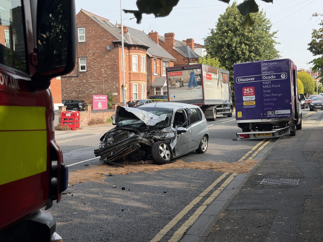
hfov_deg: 39.7
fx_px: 448
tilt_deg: -0.5
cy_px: 121
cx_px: 162
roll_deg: +2.0
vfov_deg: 30.3
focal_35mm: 48
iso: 64
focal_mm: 6.76
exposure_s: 1/1795
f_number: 1.78
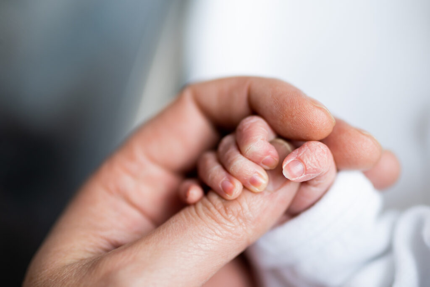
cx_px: 215
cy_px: 144
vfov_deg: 25.8
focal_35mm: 52
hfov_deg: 37.8
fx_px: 627
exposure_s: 1/125
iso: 125
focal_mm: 35
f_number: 1.4
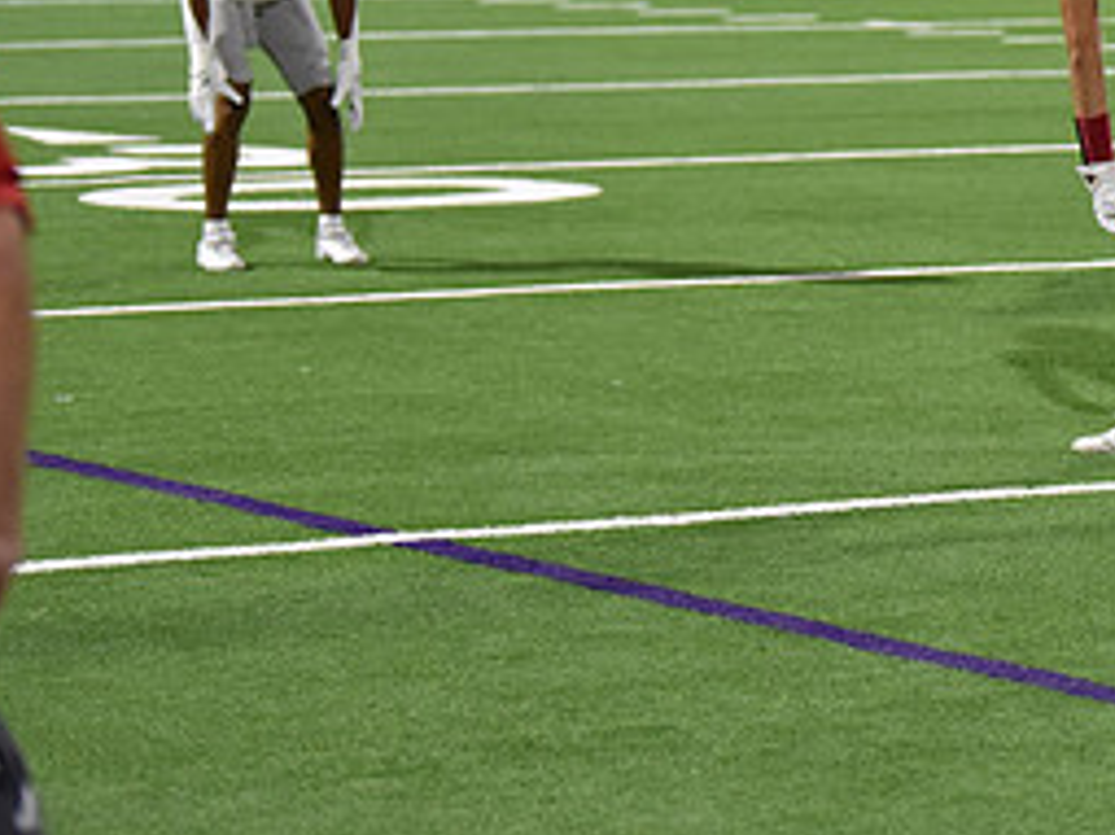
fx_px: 6471
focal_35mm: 201
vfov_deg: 7.4
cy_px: 2
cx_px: 1207
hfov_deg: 9.8
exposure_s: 1/500
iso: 3200
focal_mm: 92
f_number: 2.8
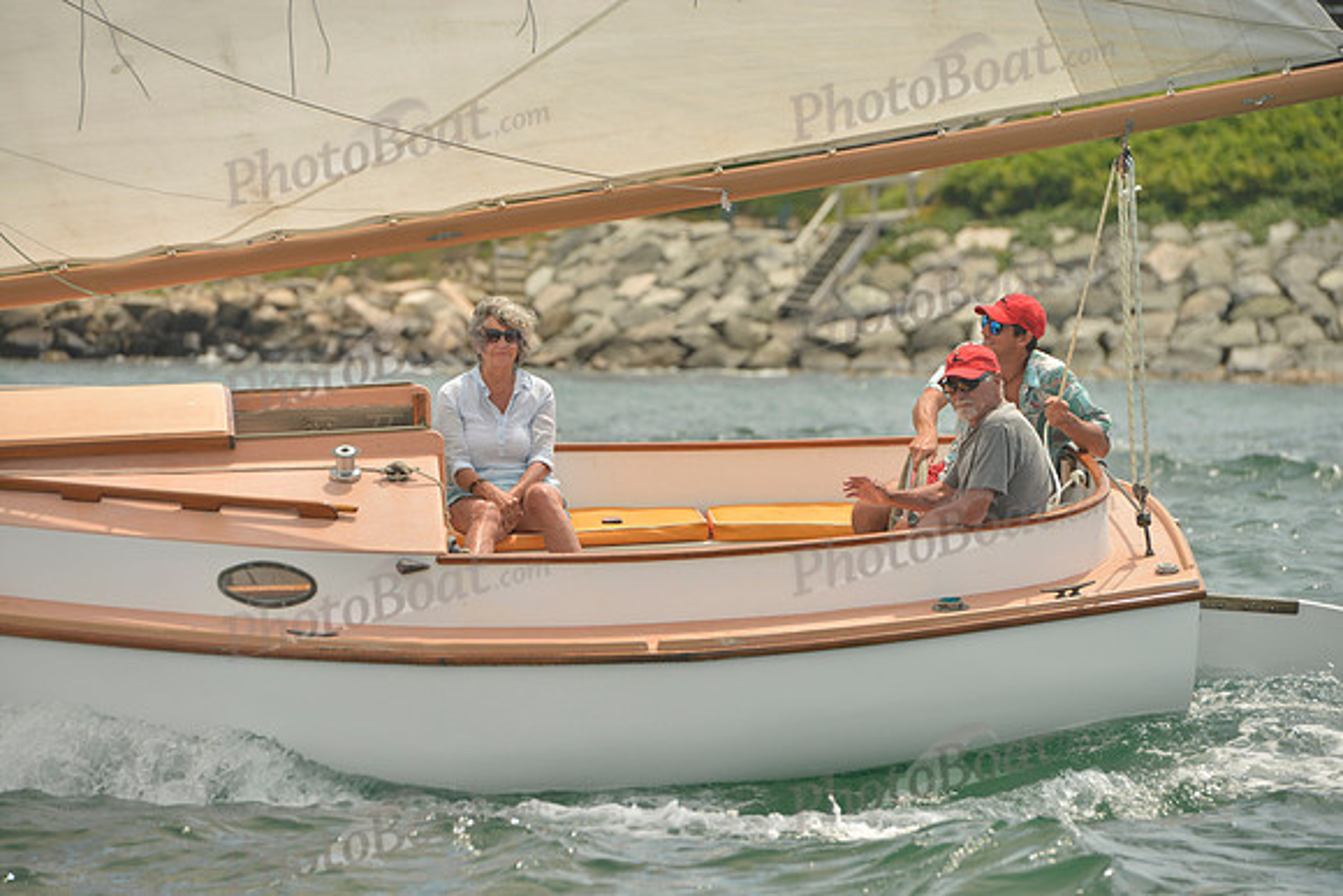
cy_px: 448
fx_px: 7463
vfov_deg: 6.9
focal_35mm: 200
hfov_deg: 10.3
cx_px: 672
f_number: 7.1
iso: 400
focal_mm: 200
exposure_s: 1/800
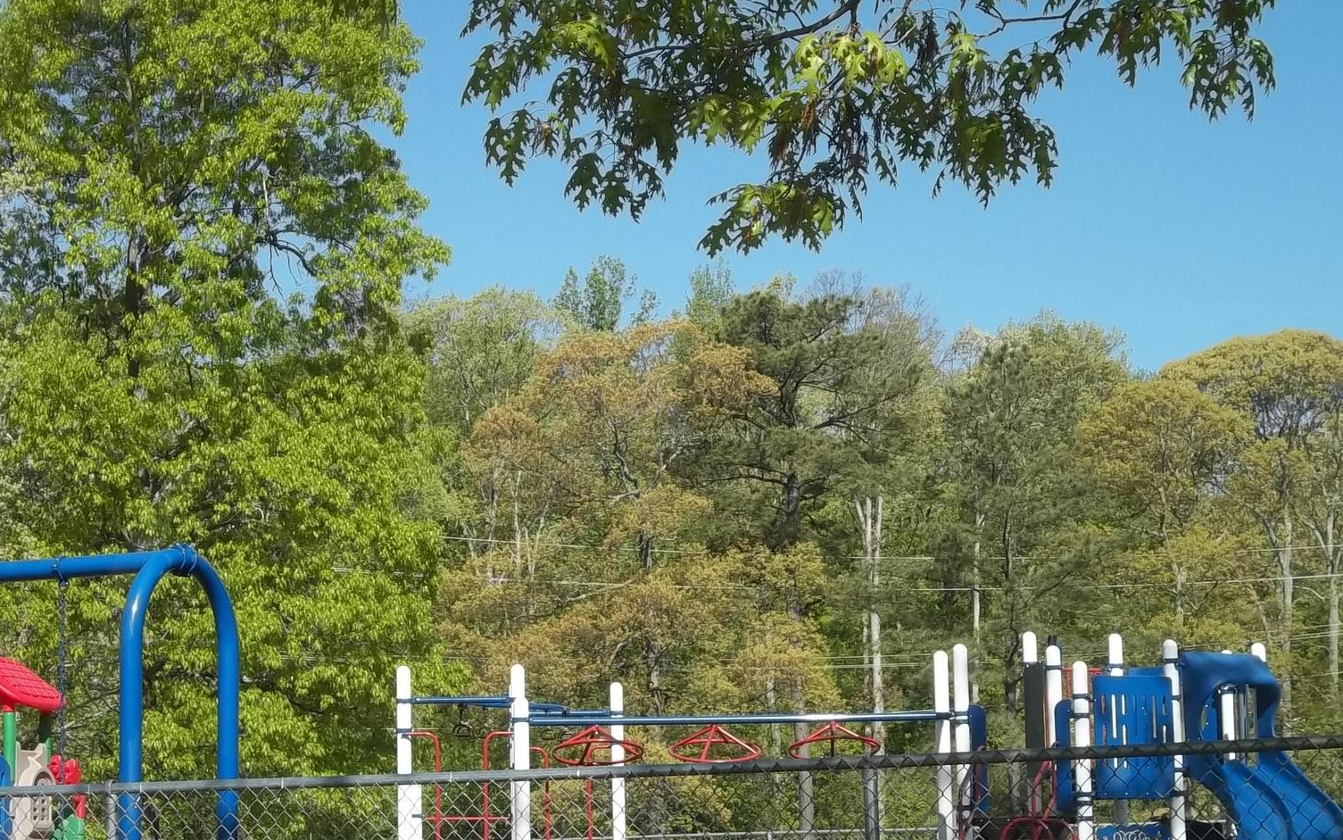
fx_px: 2745
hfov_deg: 27.5
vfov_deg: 17.4
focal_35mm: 75
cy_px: 531
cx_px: 584
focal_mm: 9.3
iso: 80
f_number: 5
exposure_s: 1/320
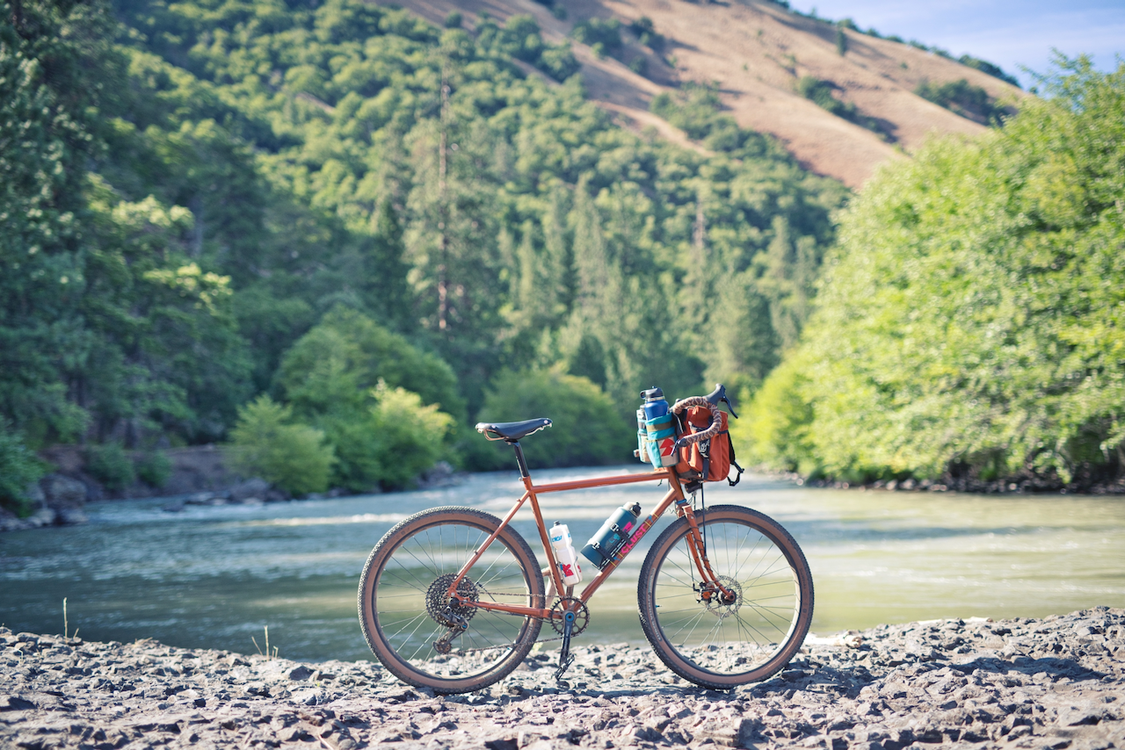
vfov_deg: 27.0
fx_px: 1563
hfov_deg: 39.6
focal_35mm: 50
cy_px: 375
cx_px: 562
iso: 900
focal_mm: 50
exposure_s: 1/8000
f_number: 2.2
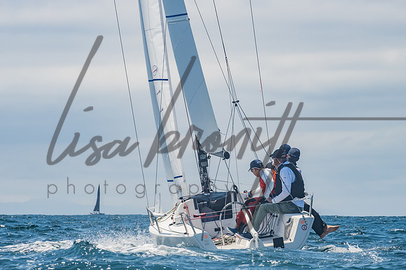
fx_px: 3144
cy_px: 135
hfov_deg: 7.4
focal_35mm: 279
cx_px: 203
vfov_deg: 4.9
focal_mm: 180
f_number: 13
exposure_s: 1/1000
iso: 640
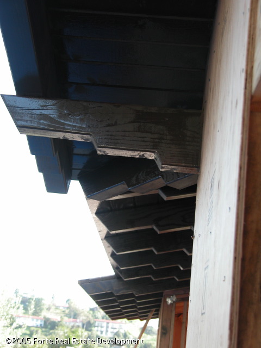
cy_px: 174
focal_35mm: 74
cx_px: 130
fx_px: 744
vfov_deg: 26.3
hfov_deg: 19.9
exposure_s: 1/78.4
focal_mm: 18.8
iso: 100
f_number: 3.3
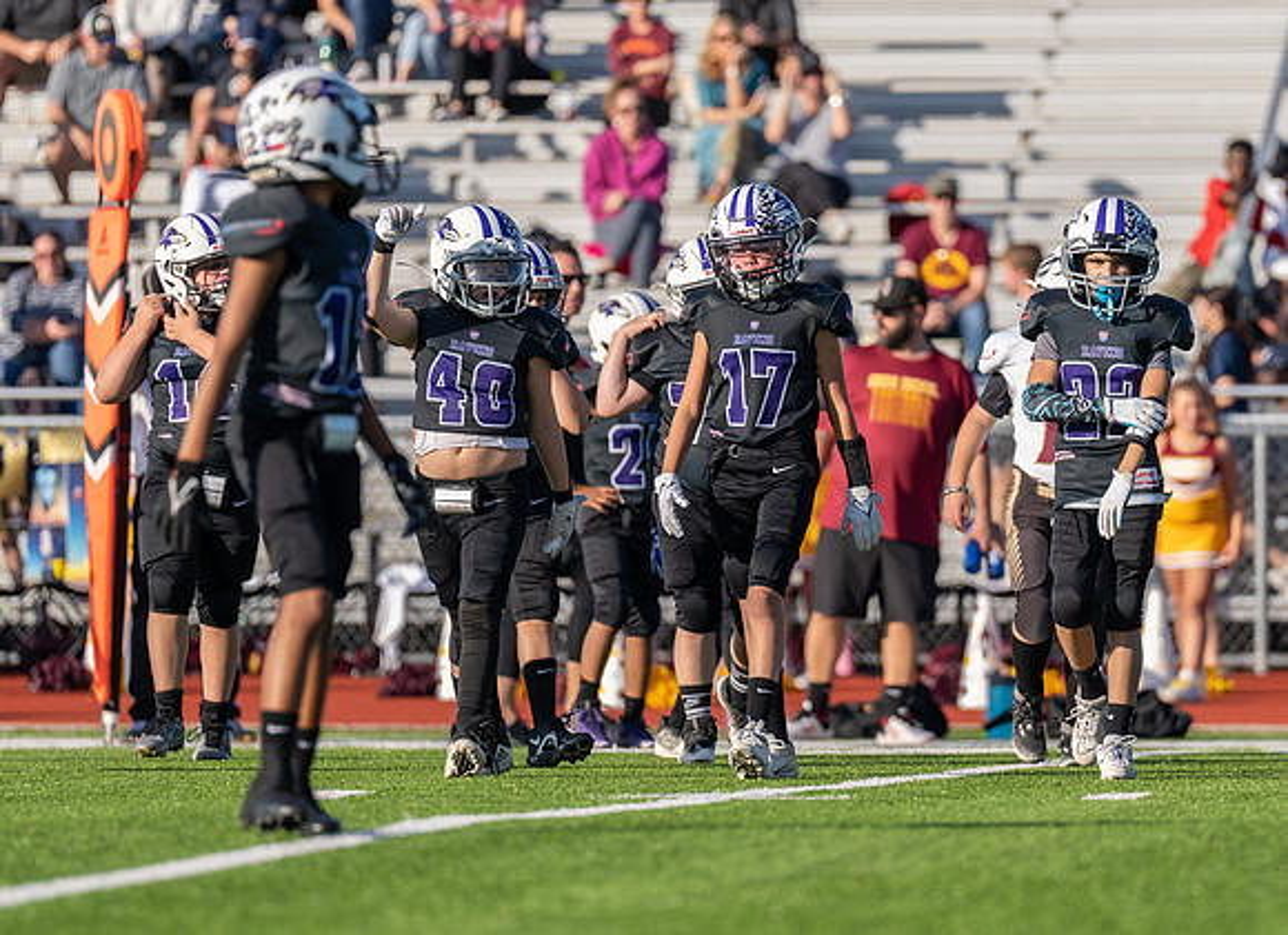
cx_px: 813
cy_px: 479
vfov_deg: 3.9
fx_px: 13898
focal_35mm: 378
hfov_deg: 5.3
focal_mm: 200
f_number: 2.8
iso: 100
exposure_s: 1/1600
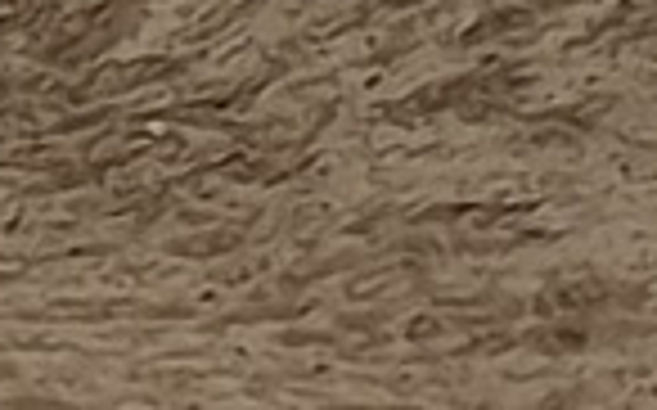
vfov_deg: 7.8
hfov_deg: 11.7
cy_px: -689
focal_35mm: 151
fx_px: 2702
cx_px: -860
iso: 50
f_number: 2.4
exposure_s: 1/2717
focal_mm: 4.3
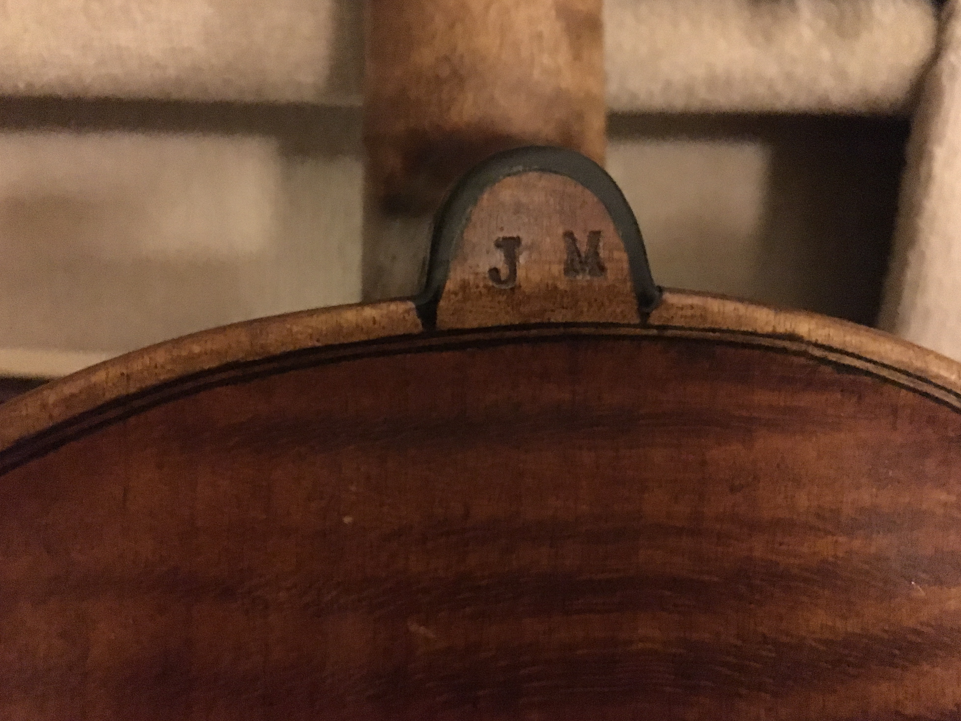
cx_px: 476
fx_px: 833
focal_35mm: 30
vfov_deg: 46.8
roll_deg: -2.3
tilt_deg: -19.6
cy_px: 351
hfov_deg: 60.0
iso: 1600
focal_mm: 4.15
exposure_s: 1/15
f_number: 2.2
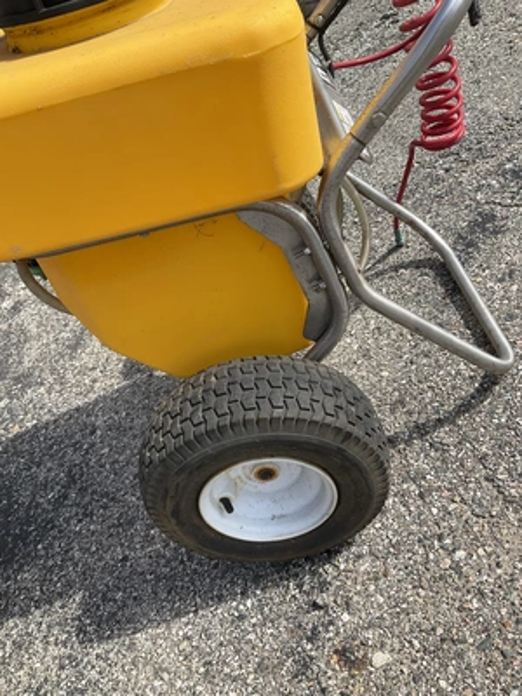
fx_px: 583
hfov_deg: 48.2
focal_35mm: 29
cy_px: 348
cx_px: 261
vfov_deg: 61.7
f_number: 1.8
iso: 25
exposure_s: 1/829
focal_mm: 3
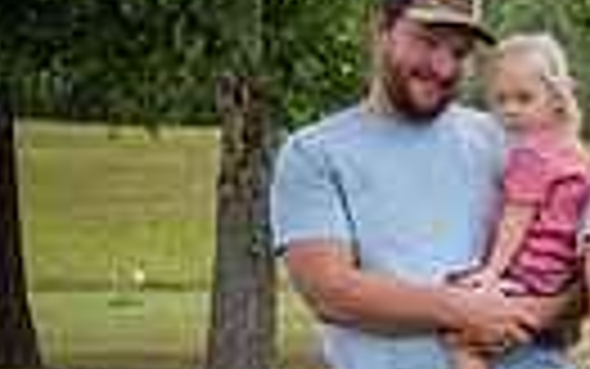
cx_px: 1090
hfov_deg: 11.3
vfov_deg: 7.6
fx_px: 2751
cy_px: 371
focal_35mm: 171
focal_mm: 38
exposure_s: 1/500
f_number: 5.6
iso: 400
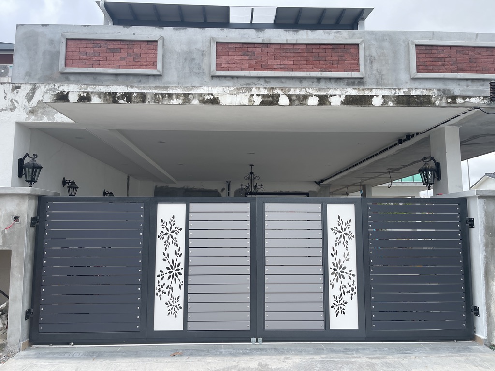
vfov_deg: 53.1
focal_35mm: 26
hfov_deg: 67.3
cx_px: 248
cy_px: 186
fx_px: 372
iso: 32
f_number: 1.6
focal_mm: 5.1
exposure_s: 1/1225
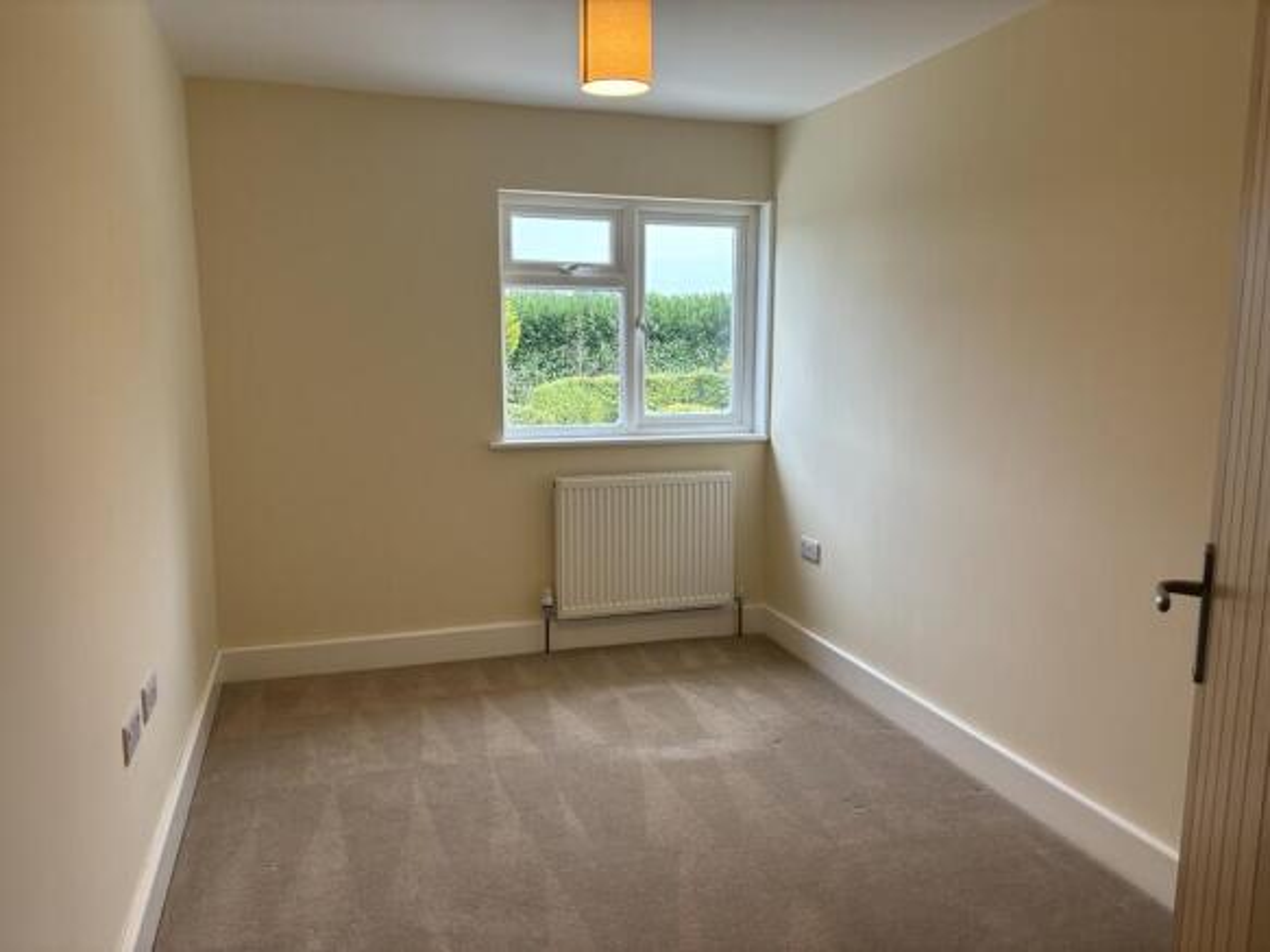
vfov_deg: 53.0
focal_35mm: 26
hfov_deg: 67.3
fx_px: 954
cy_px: 476
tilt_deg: -8.2
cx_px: 635
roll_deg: -0.1
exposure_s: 1/121
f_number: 1.6
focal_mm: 5.96
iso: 100
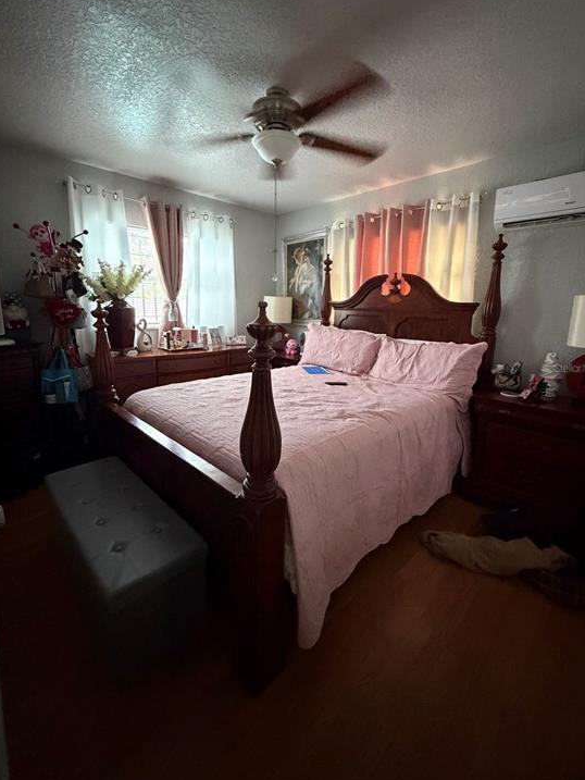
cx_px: 290
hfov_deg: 81.8
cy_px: 368
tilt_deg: -10.7
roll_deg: -0.8
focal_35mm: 15
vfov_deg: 98.1
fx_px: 338
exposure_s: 1/49
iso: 1250
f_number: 2.2
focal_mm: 2.22
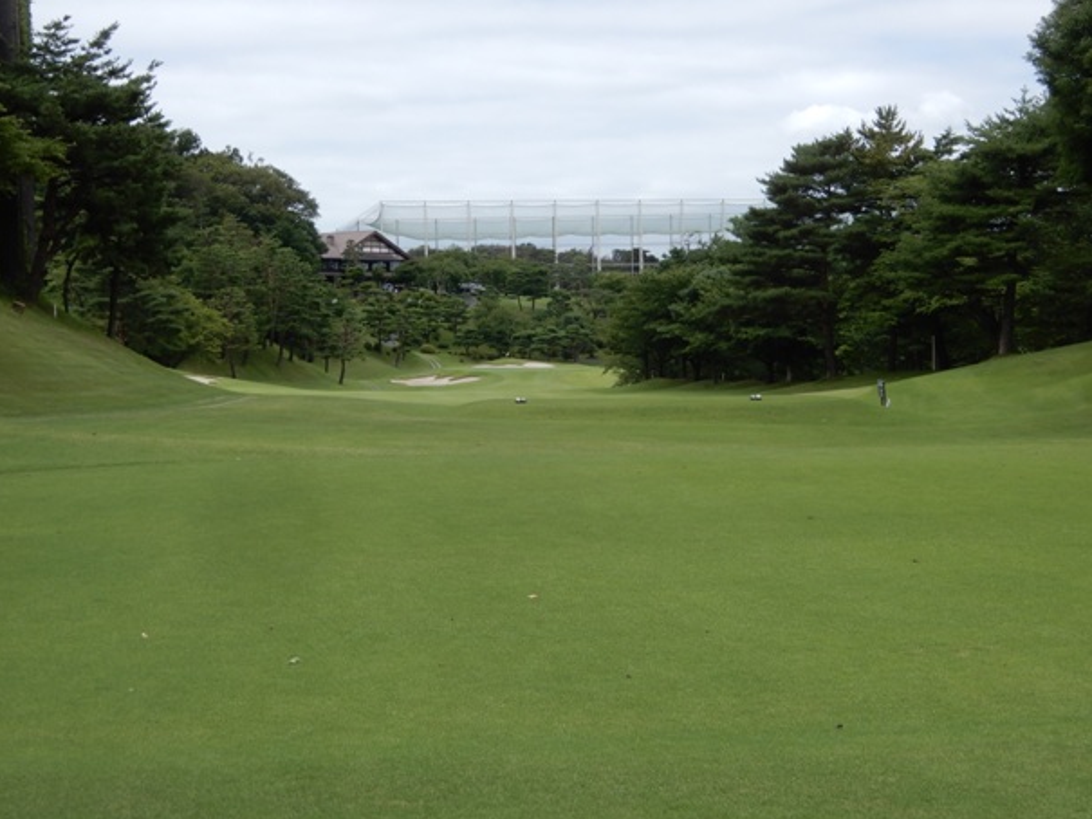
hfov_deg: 26.3
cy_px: 419
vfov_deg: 19.9
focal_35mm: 74
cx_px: 574
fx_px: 2335
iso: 80
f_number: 4.5
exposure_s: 1/500
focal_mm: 12.5
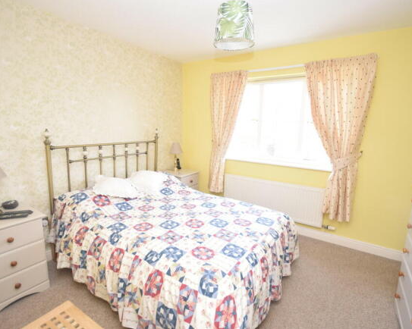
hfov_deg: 89.7
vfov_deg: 76.9
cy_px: 165
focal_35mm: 17
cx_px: 210
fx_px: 207
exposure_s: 1/100
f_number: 5
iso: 800
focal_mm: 10
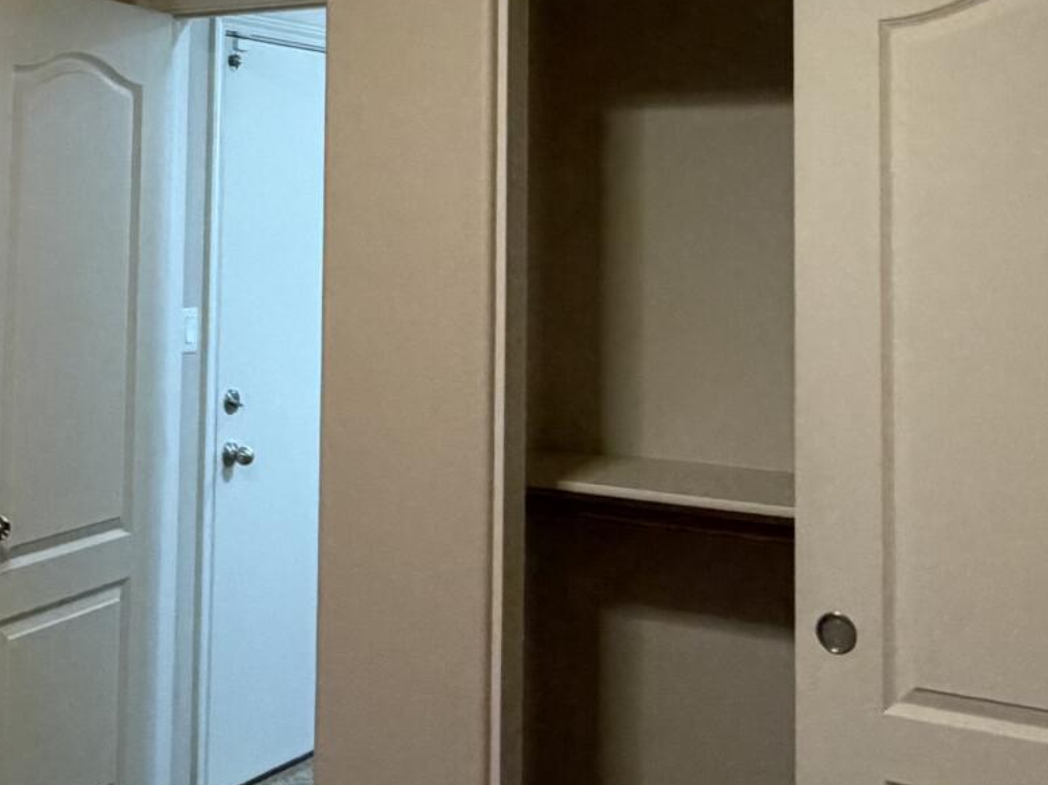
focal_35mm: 54
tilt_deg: +2.7
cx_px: 287
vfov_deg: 26.3
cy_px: 120
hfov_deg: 34.9
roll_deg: -1.9
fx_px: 1634
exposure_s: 1/60
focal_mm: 2.22
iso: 500
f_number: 2.2
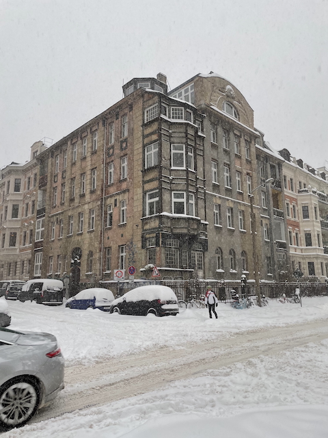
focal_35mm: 26
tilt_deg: +9.4
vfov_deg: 67.3
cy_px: 219
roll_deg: -0.7
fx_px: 328
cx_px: 164
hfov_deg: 53.1
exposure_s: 1/267
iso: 32
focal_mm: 4.2
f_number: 1.6
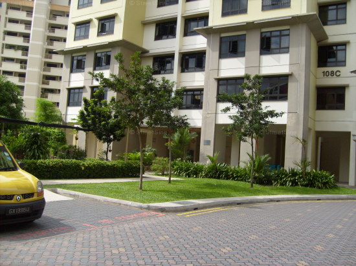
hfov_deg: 52.6
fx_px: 360
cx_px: 178
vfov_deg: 40.7
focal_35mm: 35
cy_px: 133
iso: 80
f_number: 7.1
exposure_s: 1/250
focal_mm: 5.8
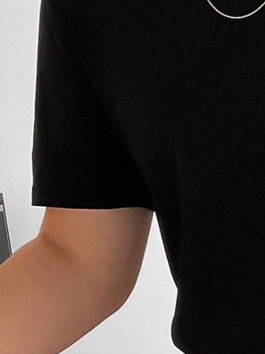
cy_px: 428
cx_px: 371
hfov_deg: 12.2
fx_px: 1196
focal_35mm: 117
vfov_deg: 16.2
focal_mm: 3
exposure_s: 1/60
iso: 125
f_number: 1.8
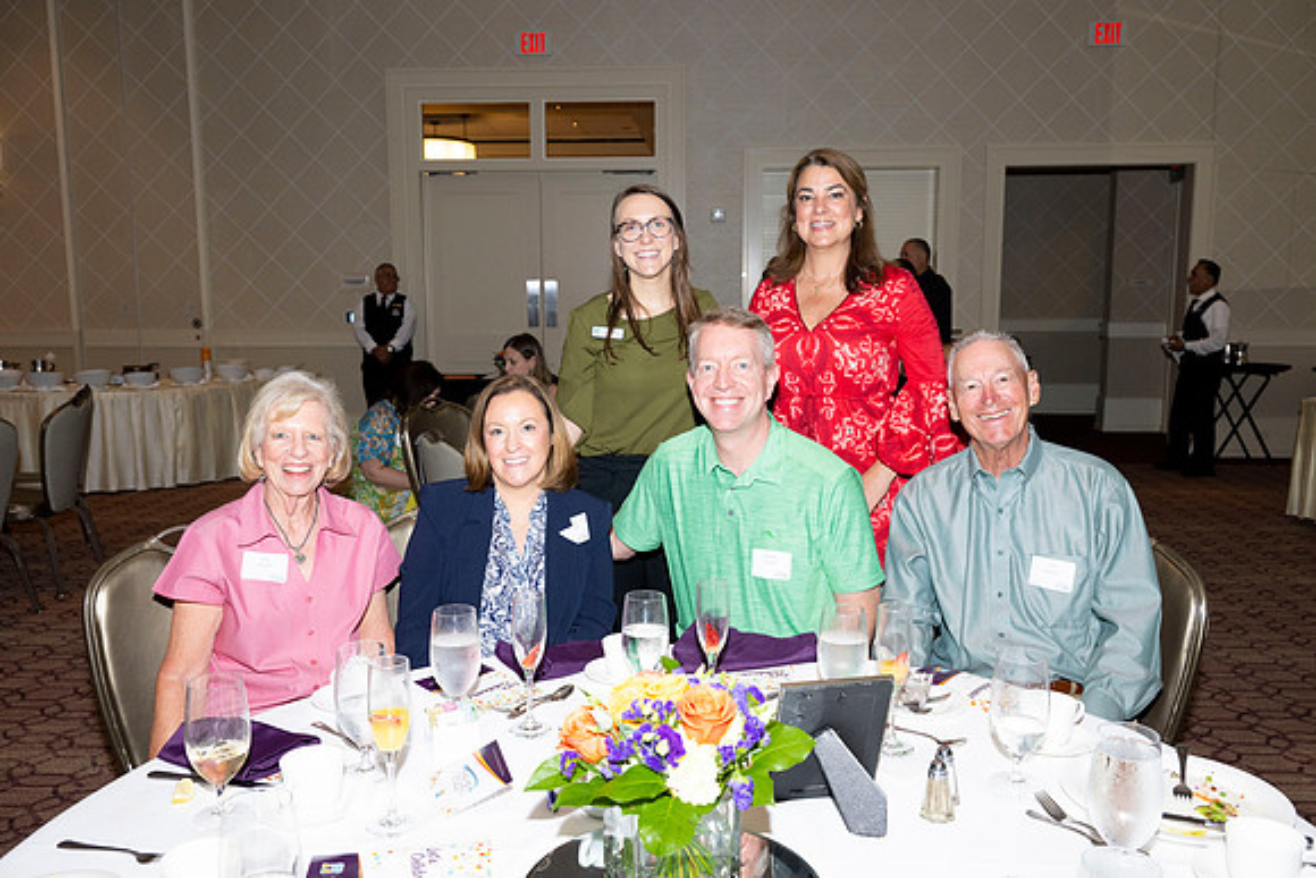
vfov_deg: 43.6
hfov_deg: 61.9
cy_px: 439
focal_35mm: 30
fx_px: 1097
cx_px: 658
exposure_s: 1/200
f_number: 5.6
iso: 800
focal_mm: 30
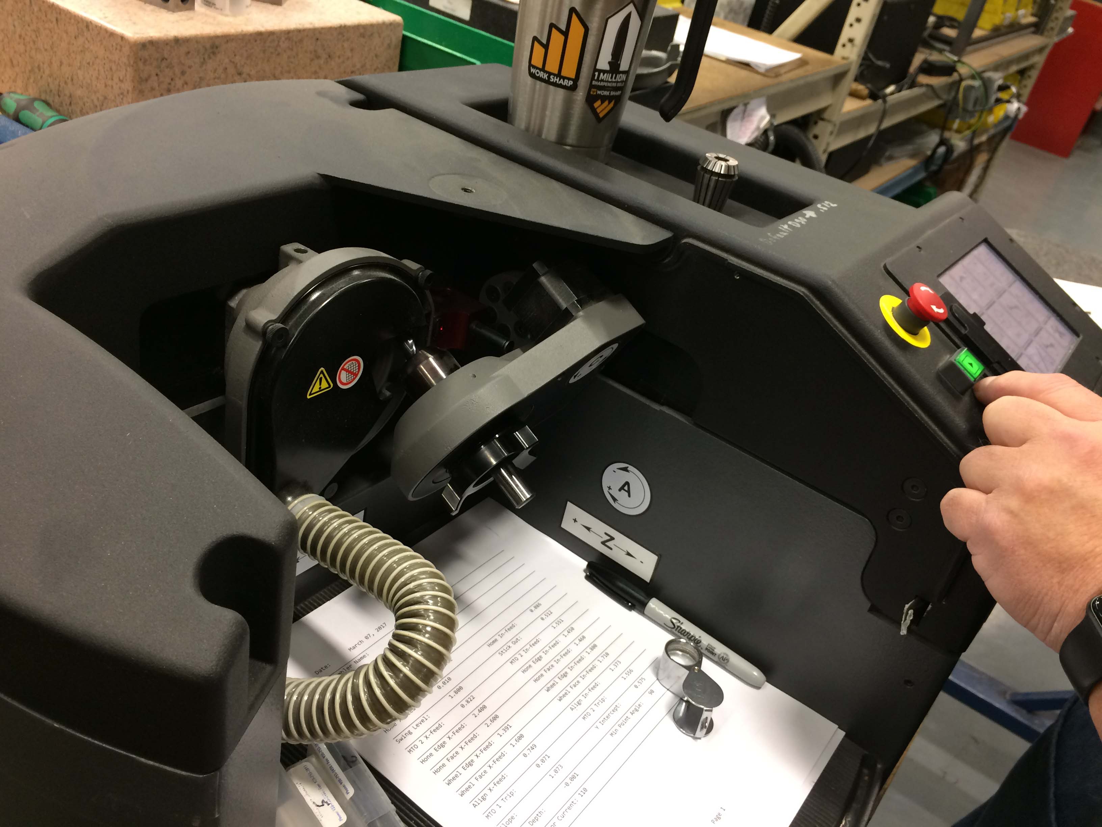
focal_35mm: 29
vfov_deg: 48.2
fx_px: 923
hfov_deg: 61.7
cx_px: 551
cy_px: 414
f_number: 2.2
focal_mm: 4.15
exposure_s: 1/30
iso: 100
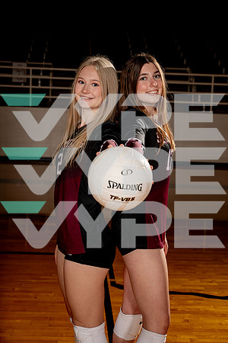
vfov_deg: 33.4
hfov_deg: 22.6
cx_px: 114
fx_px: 570
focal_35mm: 60
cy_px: 172
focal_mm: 60
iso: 100
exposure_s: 1/250
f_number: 5.6
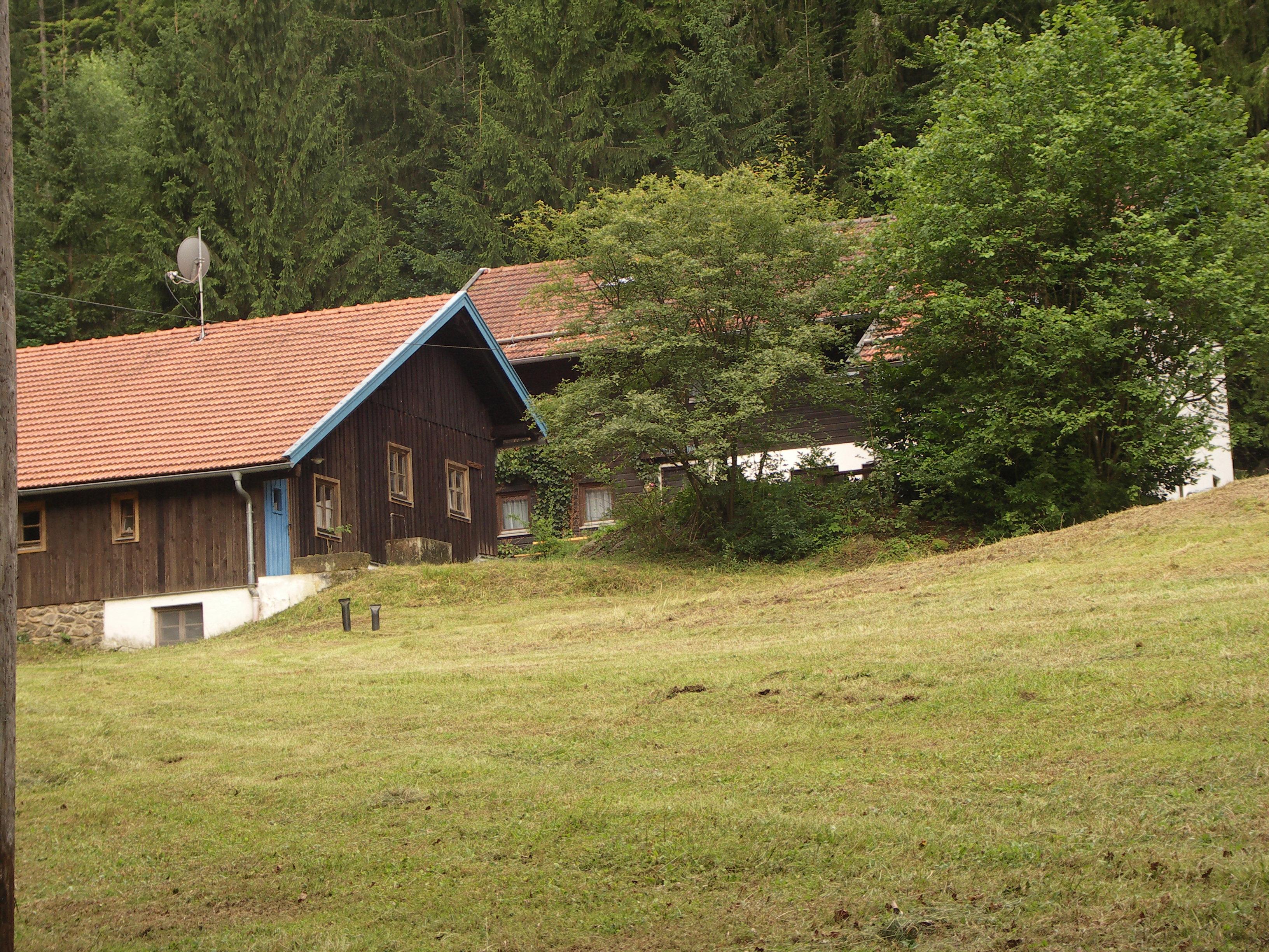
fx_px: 3593
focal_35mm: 98
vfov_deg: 15.1
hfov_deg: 20.0
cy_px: 476
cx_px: 634
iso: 100
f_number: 3.5
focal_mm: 25.3
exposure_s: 1/60
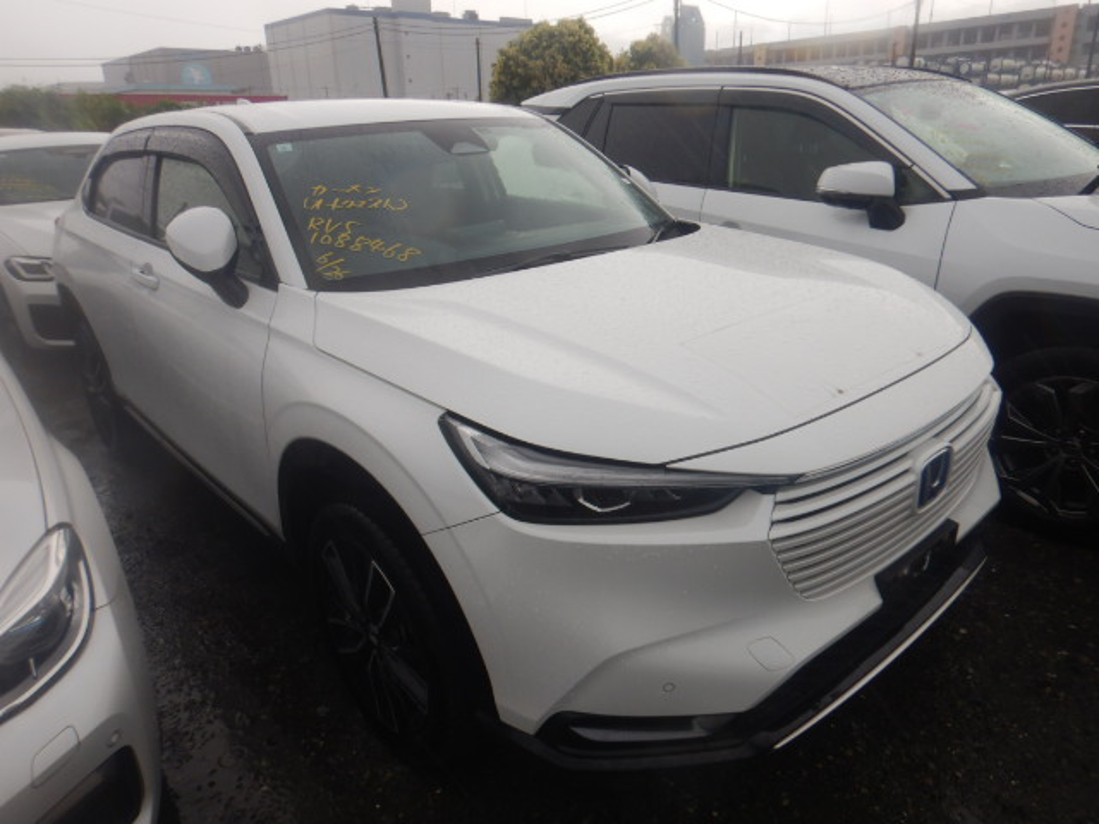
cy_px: 412
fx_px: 762
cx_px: 550
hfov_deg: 71.6
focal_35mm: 24
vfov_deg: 56.8
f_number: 2.8
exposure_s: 1/100
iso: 125
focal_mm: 4.3
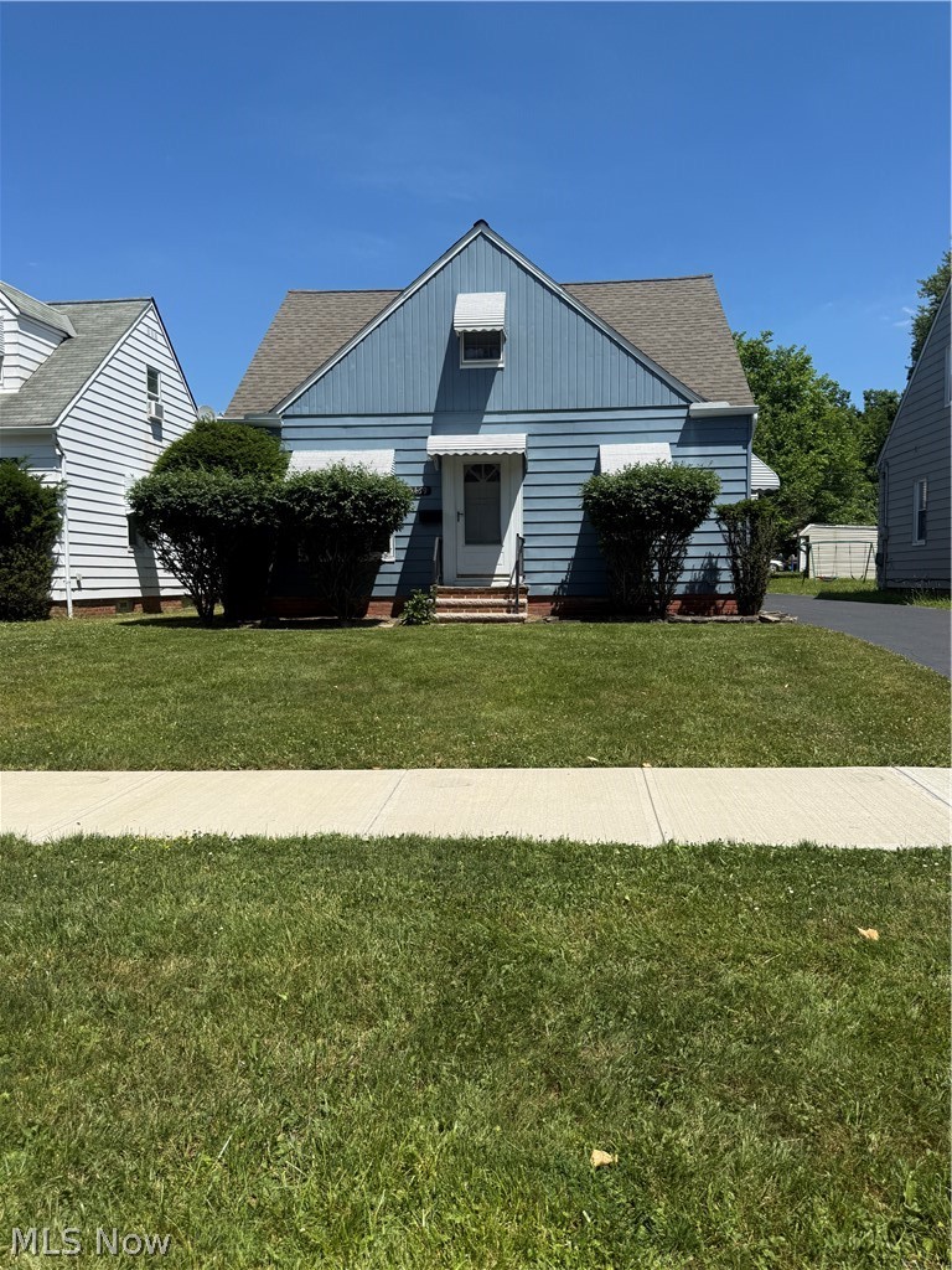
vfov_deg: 71.6
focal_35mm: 24
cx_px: 476
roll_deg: +0.7
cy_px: 635
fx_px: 880
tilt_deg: -2.5
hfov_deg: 56.8
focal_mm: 6.76
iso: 80
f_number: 1.78
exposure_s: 1/5319
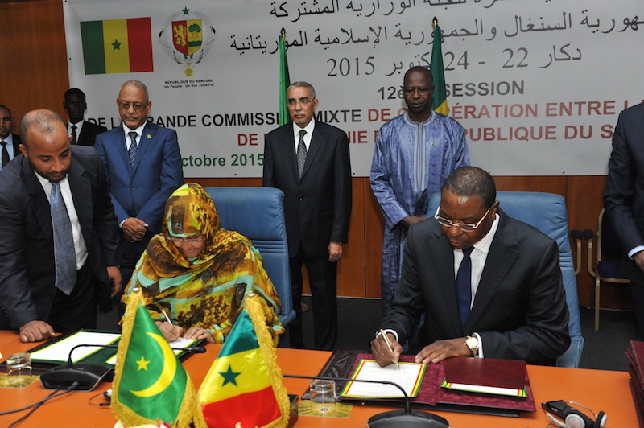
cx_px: 322
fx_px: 643
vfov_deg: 36.8
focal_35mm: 36
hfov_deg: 53.2
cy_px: 214
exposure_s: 1/160
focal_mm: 36
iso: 3200
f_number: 5.6
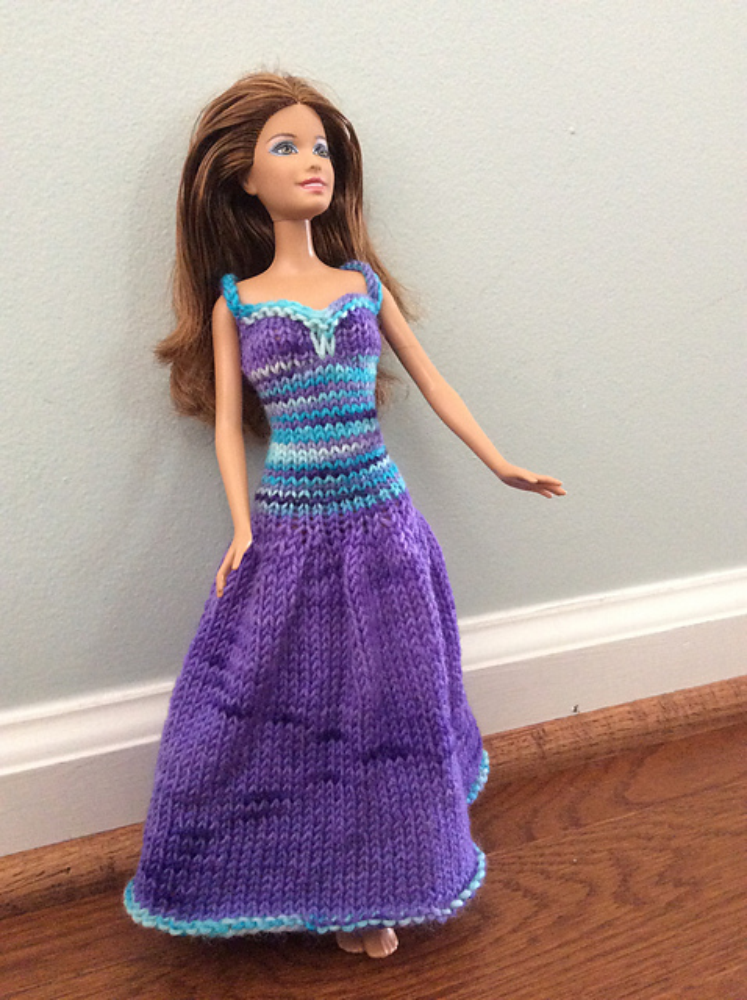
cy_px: 500
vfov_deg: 56.9
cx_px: 374
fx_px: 923
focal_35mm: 32
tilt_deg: -18.8
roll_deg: +1.9
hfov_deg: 44.1
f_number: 2.4
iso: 250
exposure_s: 1/15
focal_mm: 3.3
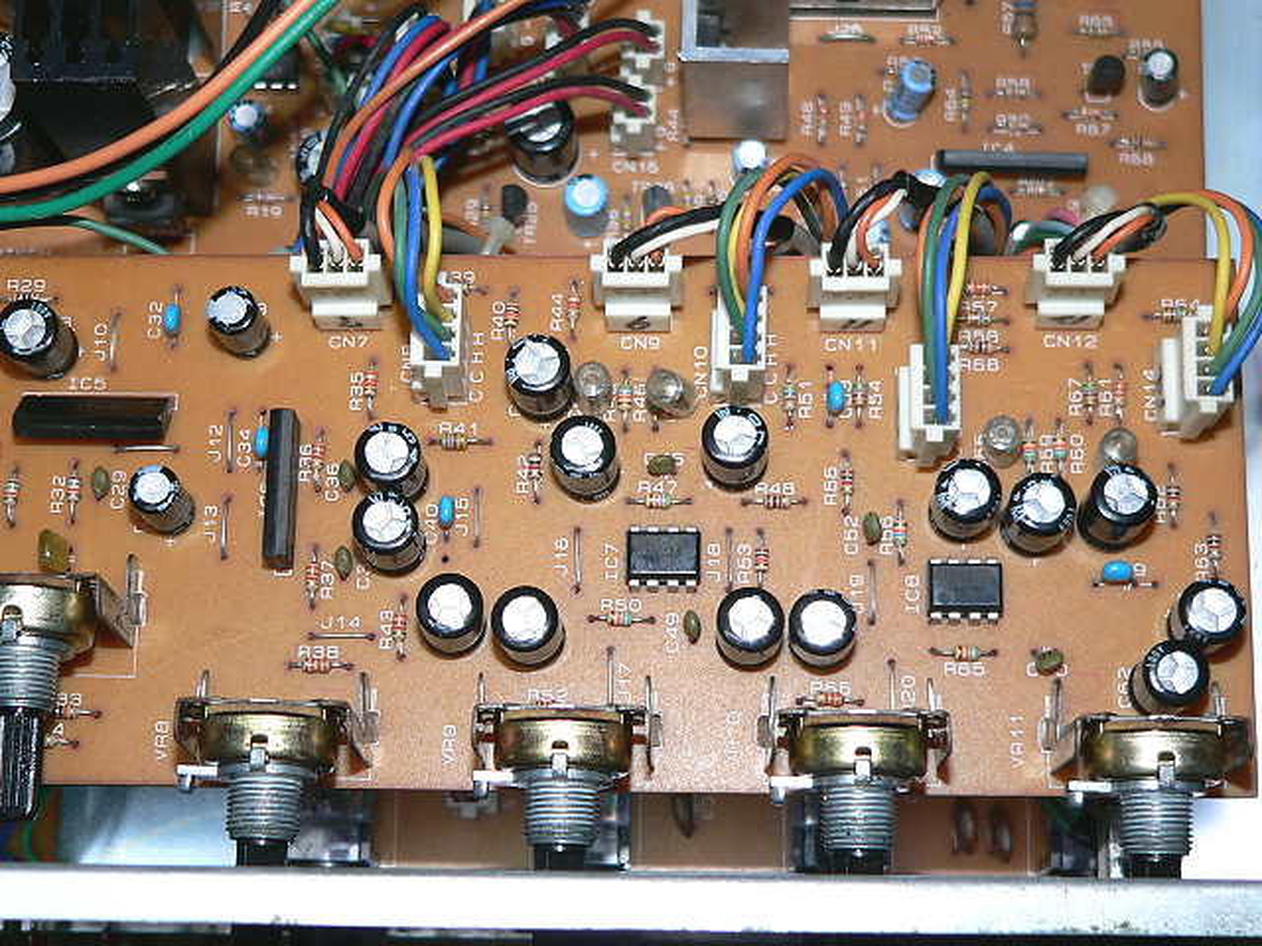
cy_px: 473
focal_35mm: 73
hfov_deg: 26.7
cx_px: 631
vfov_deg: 20.2
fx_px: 2661
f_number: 2.8
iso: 100
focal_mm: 12.1
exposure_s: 1/50
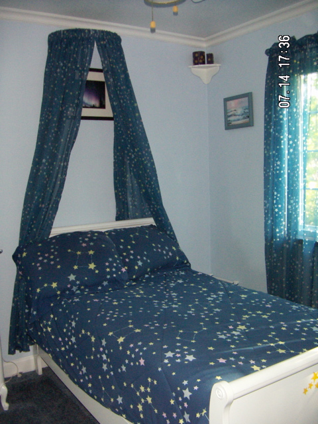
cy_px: 212
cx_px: 159
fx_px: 441
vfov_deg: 51.4
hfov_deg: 39.7
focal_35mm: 36
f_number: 2.8
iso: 200
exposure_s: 1/50
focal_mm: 4.7
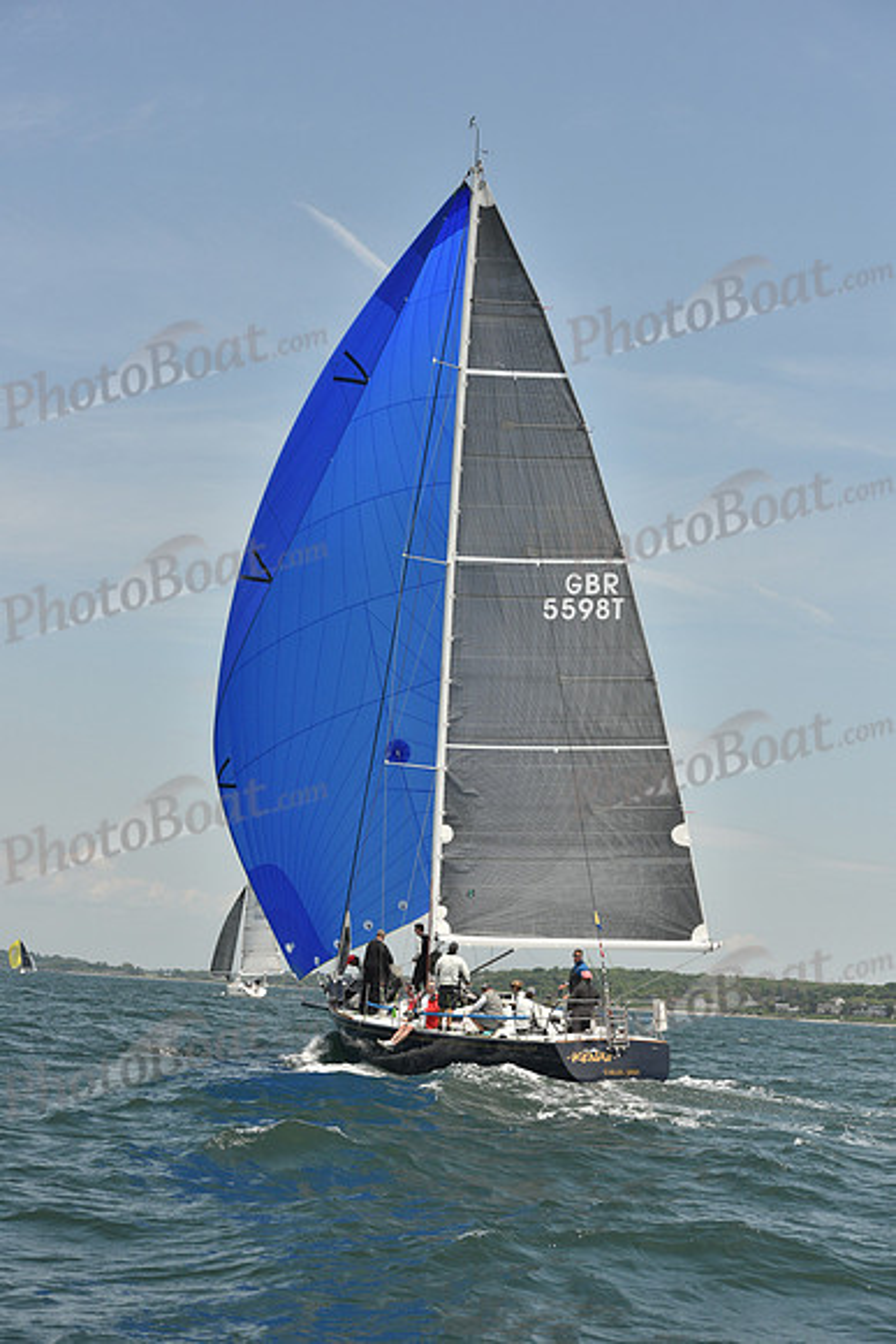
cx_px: 448
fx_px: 2612
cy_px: 672
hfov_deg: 19.5
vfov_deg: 28.8
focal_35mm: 70
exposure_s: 1/1600
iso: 400
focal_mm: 70
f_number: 9
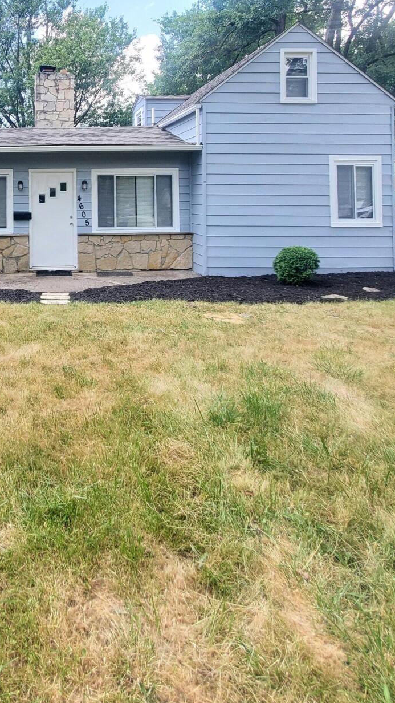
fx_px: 428
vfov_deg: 73.8
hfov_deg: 45.8
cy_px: 185
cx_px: 55
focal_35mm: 23
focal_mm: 1.8
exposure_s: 1/257
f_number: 2.2
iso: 50
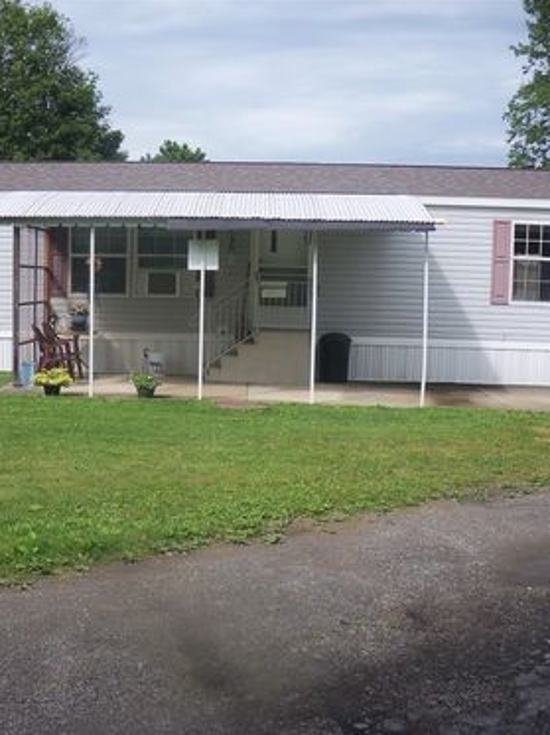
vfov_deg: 37.5
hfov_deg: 28.3
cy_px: 368
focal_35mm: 51
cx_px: 173
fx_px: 1082
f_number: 3.5
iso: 100
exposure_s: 1/500
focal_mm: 6.3
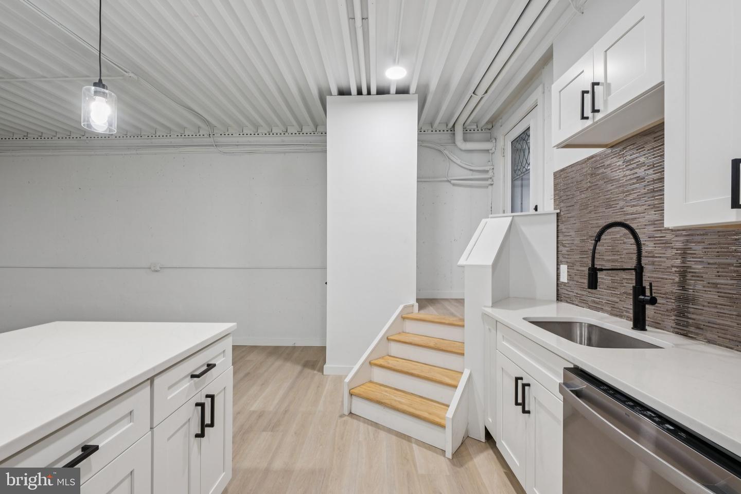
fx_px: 309
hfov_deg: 100.4
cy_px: 247
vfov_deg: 77.3
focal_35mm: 15
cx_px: 370
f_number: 8
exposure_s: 1/3.33
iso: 250
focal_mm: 10
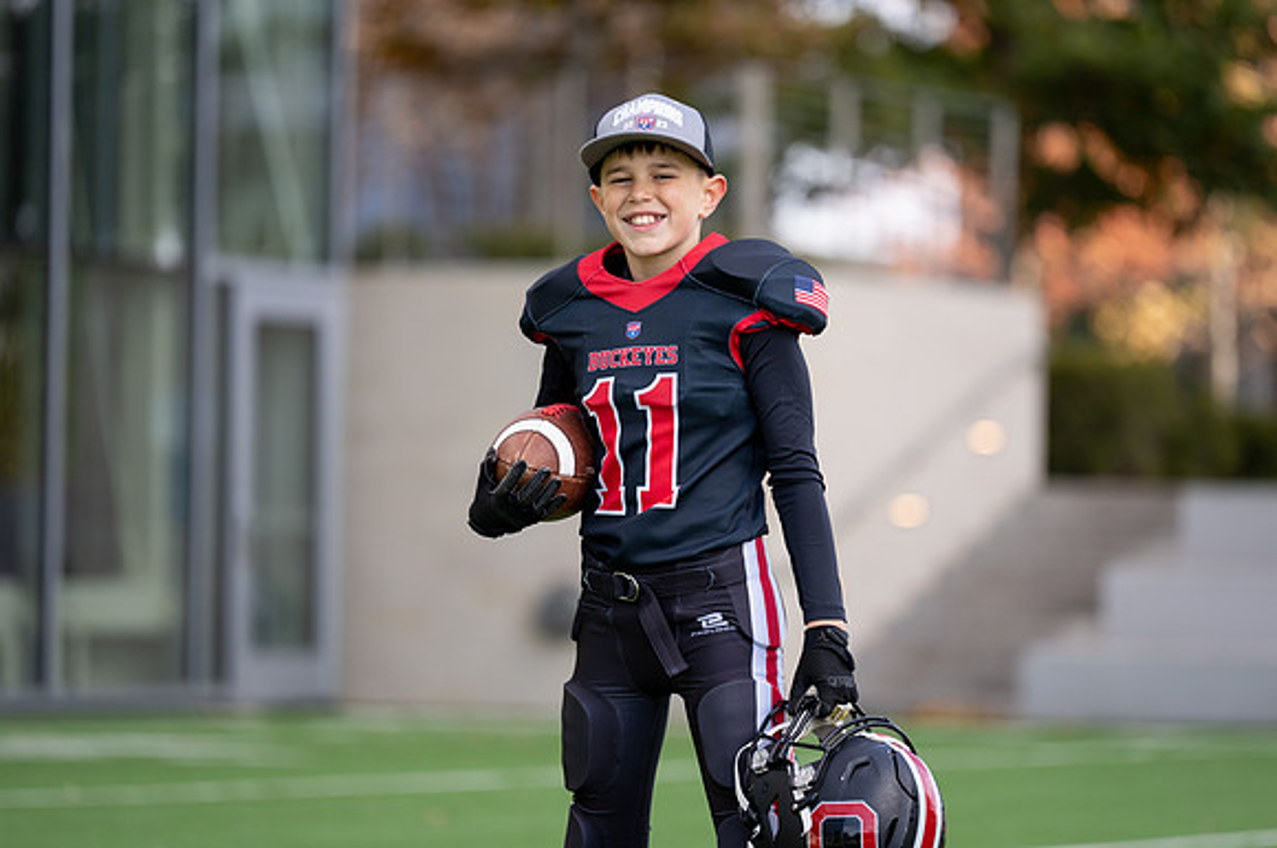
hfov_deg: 10.2
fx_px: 7135
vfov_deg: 6.8
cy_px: 401
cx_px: 686
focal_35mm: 201
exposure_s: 1/400
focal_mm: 180
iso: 100
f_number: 2.8
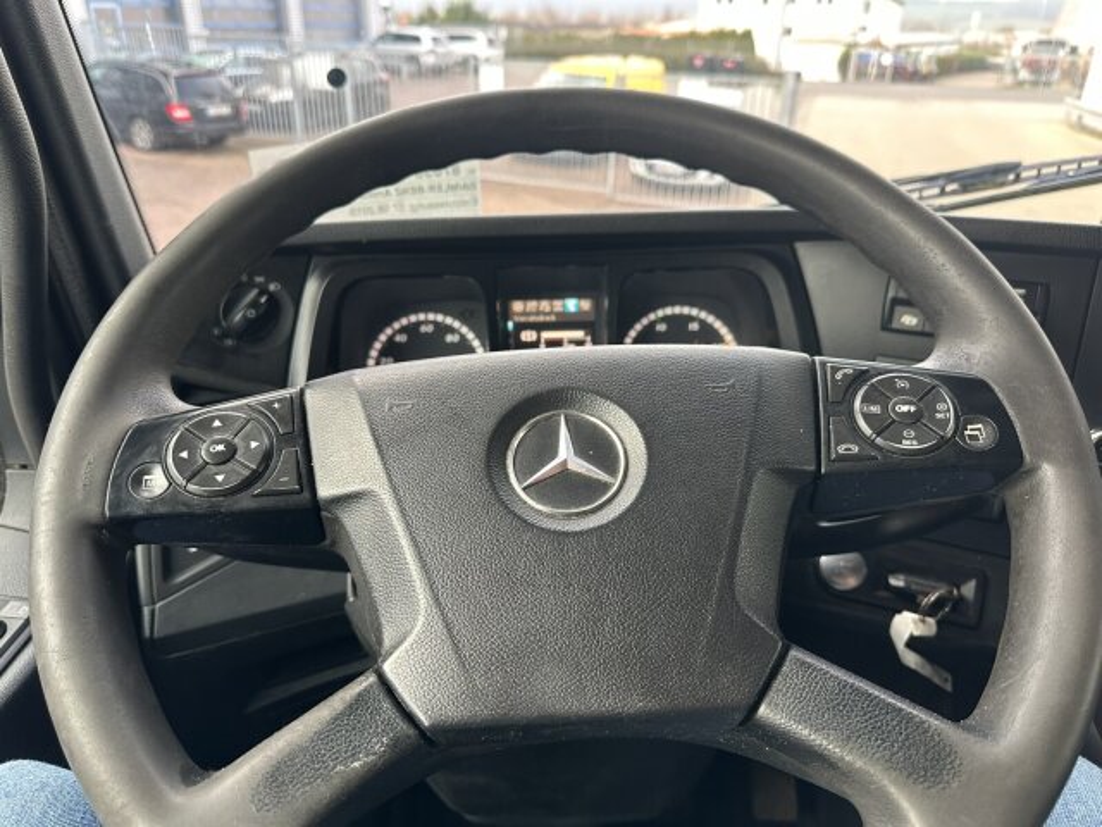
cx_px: 551
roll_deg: -0.1
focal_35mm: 24
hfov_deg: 71.6
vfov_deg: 56.8
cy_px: 414
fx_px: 764
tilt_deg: -24.1
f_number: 1.78
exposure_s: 1/121
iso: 200
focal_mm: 6.86
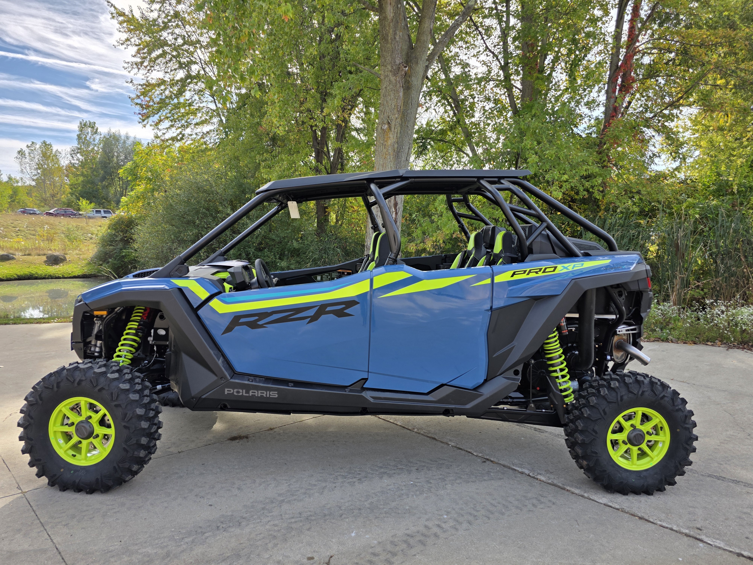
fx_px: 500
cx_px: 376
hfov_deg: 73.9
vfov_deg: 58.9
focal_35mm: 23
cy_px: 282
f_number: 1.7
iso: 80
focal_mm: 6.3
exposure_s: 1/1819
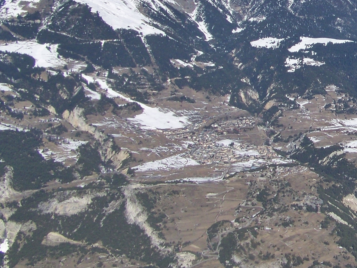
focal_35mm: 92
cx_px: 403
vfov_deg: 16.0
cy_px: 55
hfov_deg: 20.2
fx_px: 949
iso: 80
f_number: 5.6
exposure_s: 1/1000
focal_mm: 6.3
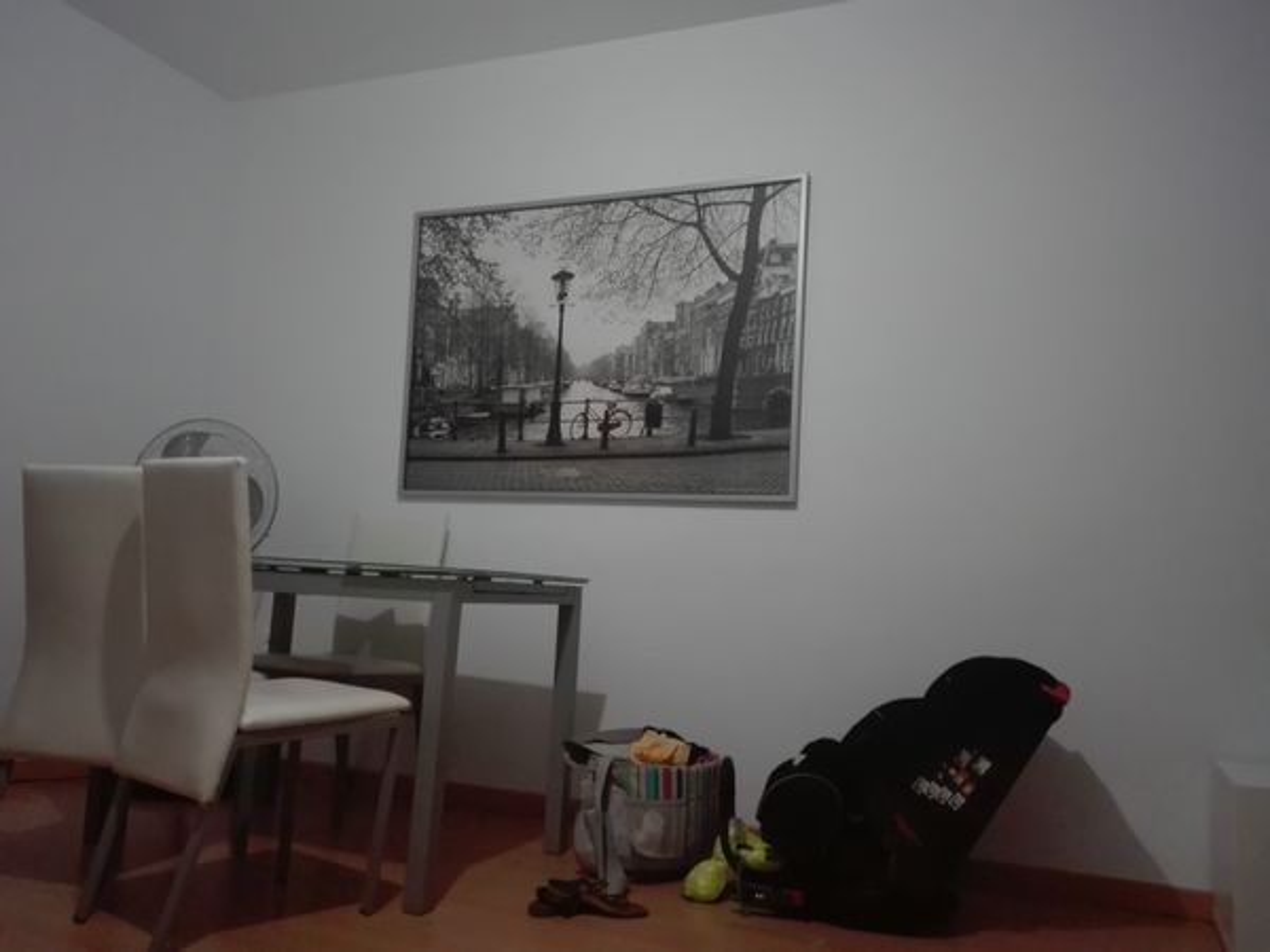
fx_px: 991
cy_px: 476
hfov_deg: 65.3
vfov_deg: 51.4
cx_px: 635
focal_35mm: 27
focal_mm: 3.79
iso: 820
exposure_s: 1/25
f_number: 2
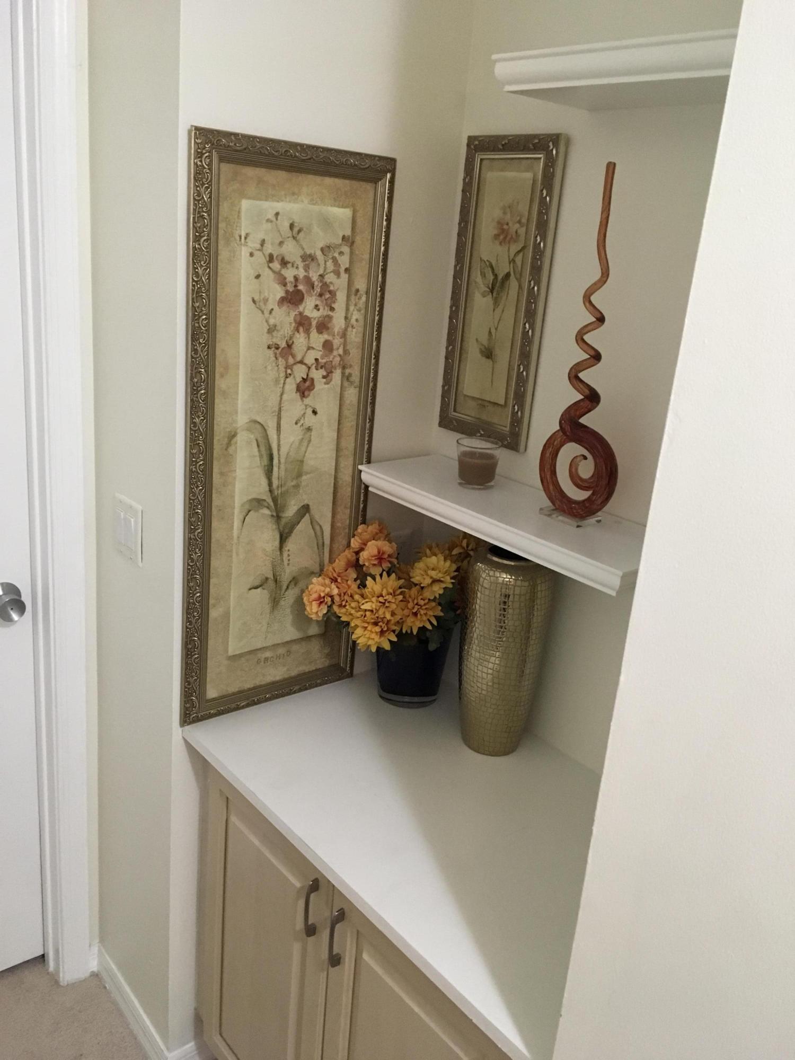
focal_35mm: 29
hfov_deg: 48.2
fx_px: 888
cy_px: 530
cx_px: 398
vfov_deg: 61.7
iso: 200
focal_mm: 4.15
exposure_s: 1/30
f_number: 2.2
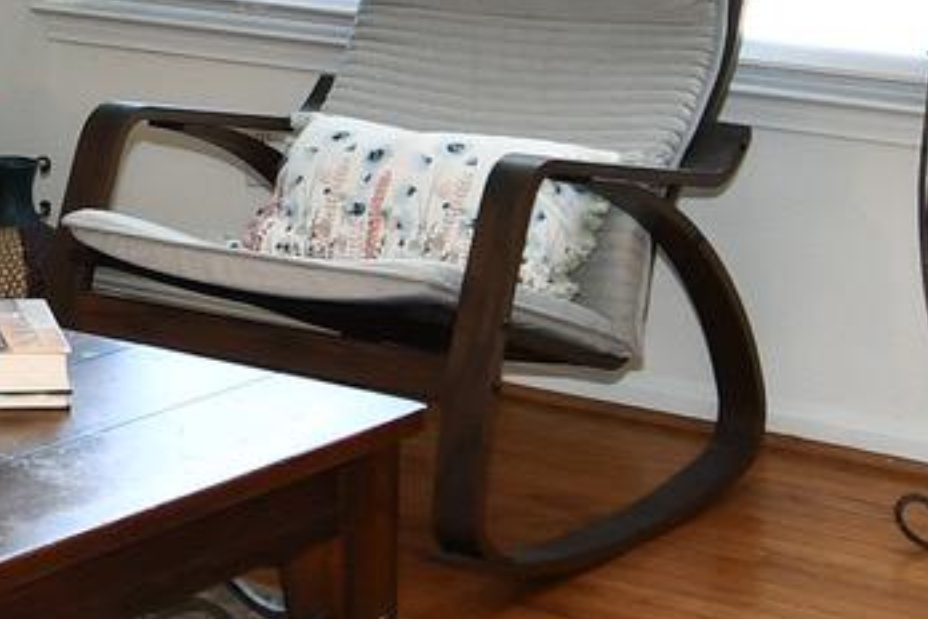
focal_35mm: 106
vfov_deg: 12.8
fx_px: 2732
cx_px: -328
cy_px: 97
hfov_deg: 17.8
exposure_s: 1/60
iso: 280
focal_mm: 12
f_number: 4
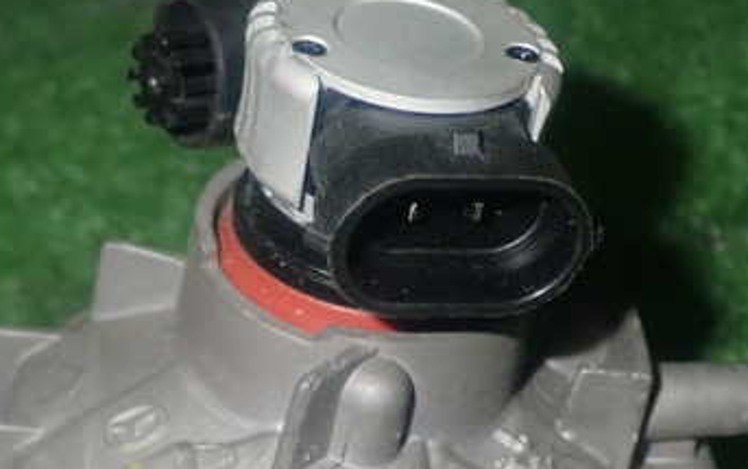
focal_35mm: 100
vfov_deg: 13.0
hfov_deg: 20.8
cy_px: 410
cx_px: 318
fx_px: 2040
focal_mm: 9.65
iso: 800
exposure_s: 1/50
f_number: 10
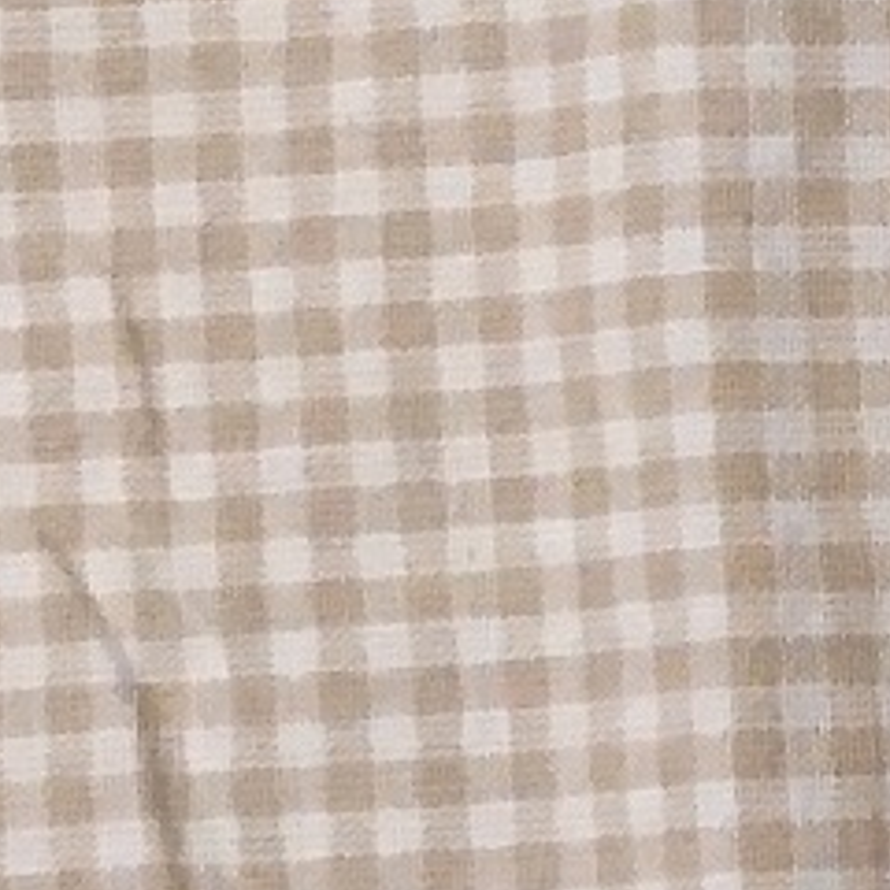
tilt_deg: -82.2
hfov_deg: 6.5
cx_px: 3538
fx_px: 6254
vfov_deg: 8.1
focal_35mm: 215
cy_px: 349
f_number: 2.2
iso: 40
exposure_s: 1/33
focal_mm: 4.15
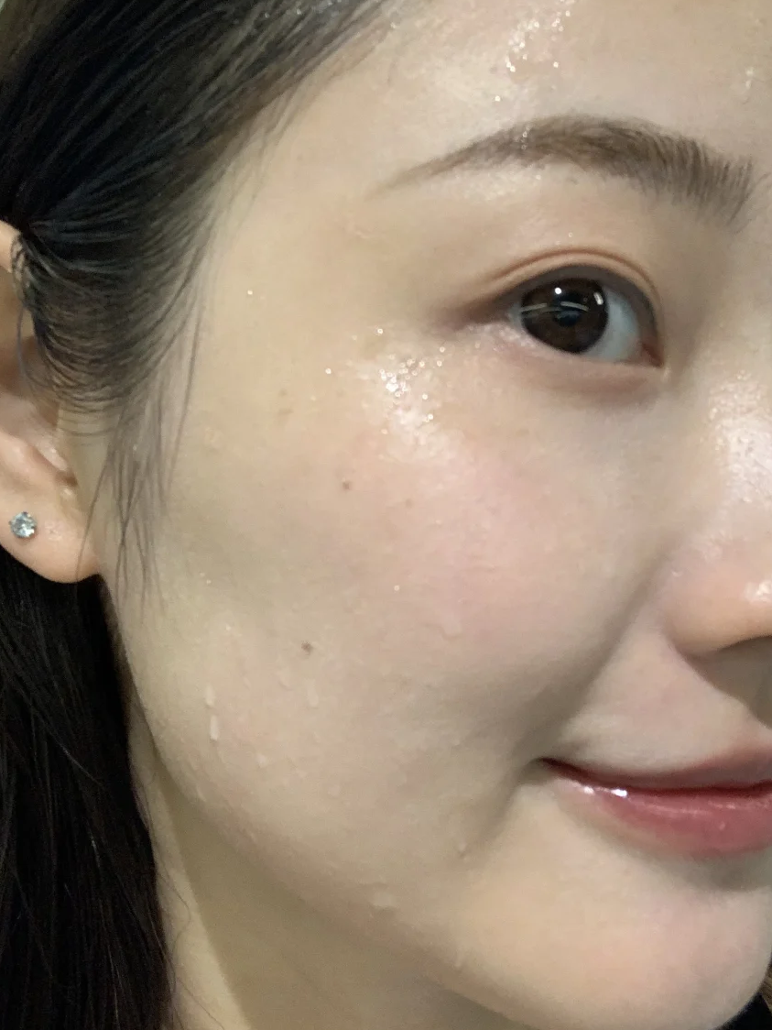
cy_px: 501
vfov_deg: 45.8
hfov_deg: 35.0
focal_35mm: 41
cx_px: 459
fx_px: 1219
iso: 160
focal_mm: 2.87
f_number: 2.2
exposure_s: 1/60
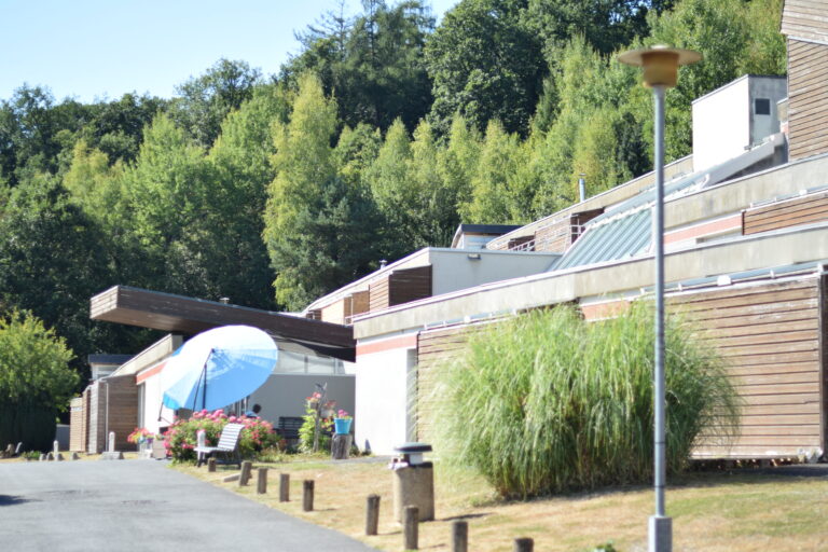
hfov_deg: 27.0
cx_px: 414
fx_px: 1725
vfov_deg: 18.2
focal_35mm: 75
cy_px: 276
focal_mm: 50
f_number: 1.4
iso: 100
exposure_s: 1/2500
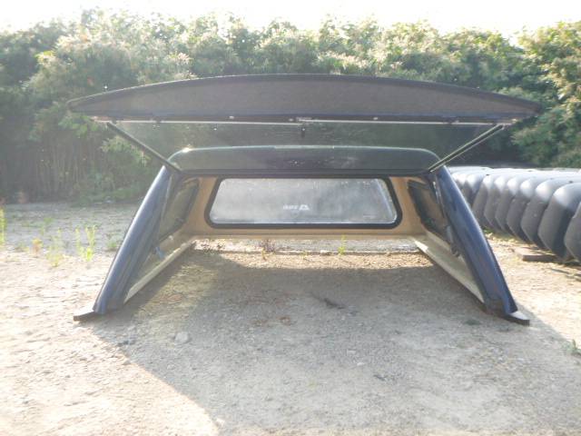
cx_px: 290
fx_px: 604
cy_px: 218
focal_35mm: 36
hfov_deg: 51.4
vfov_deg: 39.7
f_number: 4.4
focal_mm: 6.4
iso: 100
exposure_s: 1/80
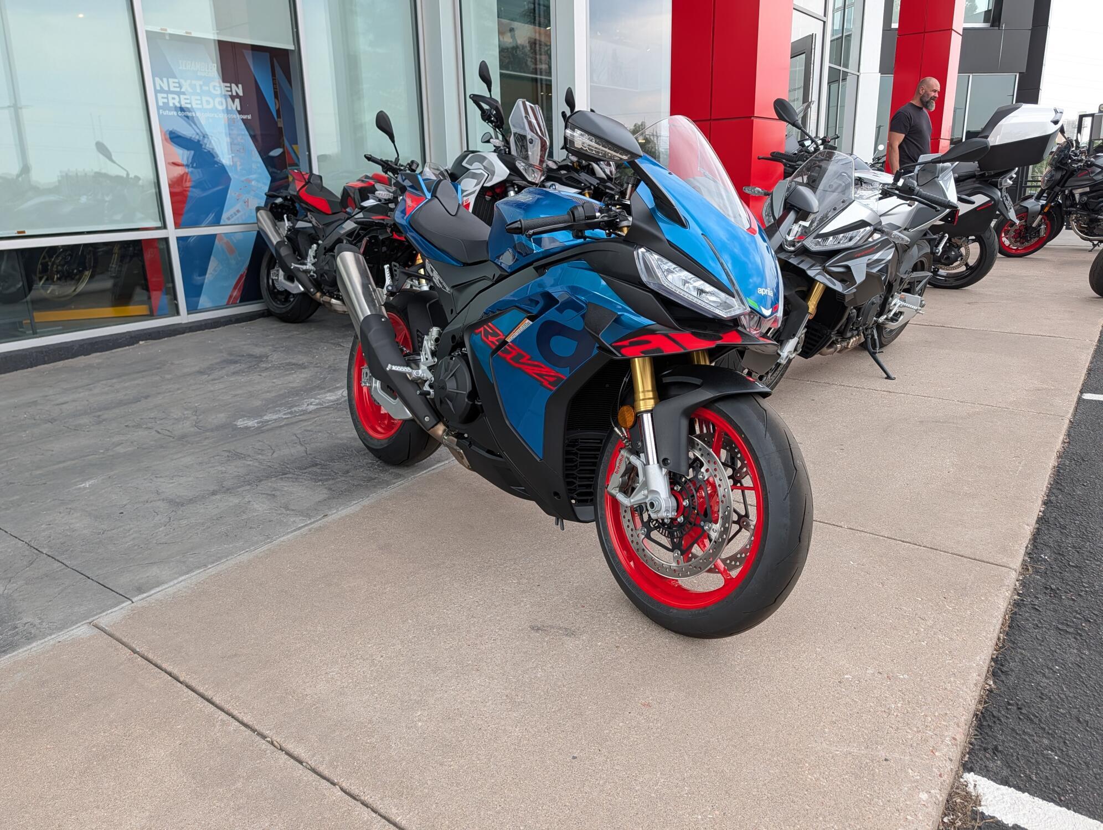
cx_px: 552
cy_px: 415
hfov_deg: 71.5
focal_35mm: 24
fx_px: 766
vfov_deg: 56.9
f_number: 1.68
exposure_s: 1/340
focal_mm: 6.9
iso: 58
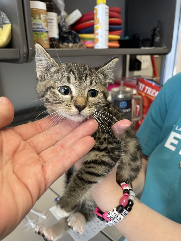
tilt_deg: -16.5
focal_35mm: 26
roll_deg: +3.1
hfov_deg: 53.1
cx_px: 90
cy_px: 120
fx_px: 181
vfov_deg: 67.3
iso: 125
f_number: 1.6
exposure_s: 1/60
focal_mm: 4.2
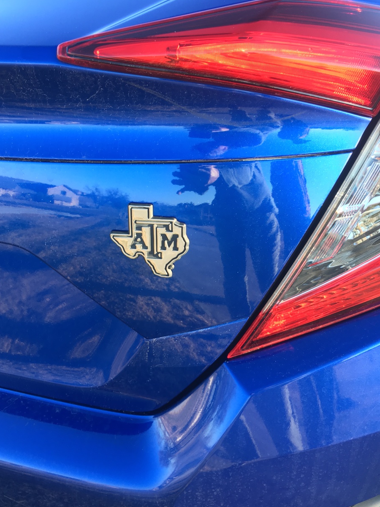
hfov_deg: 42.9
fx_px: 483
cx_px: 193
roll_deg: -3.4
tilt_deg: -33.4
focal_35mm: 33
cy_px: 250
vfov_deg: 55.4
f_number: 2.2
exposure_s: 1/120
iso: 32
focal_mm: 4.15
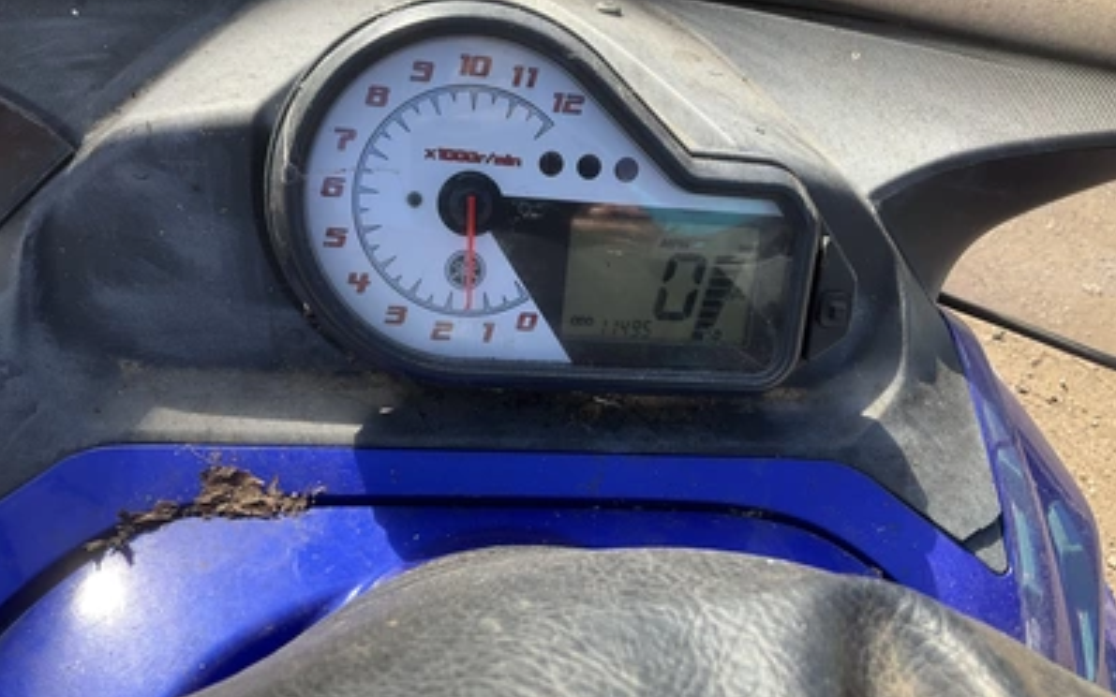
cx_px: 559
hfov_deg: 61.2
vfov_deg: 40.6
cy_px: 320
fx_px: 943
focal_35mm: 31
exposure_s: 1/469
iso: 25
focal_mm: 3
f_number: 1.8
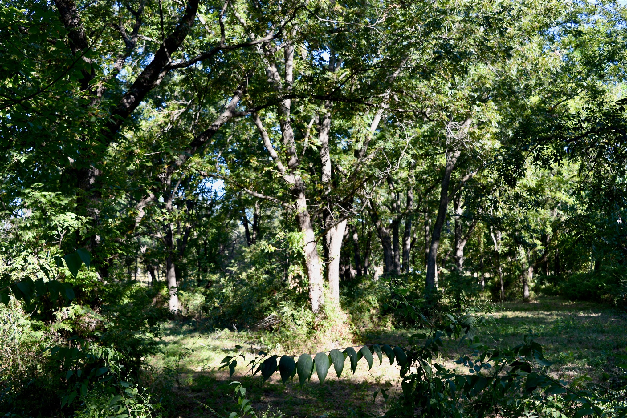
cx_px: 314
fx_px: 767
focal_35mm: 44
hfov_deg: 44.5
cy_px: 209
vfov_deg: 30.5
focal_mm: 44
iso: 320
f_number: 6.3
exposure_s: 1/160
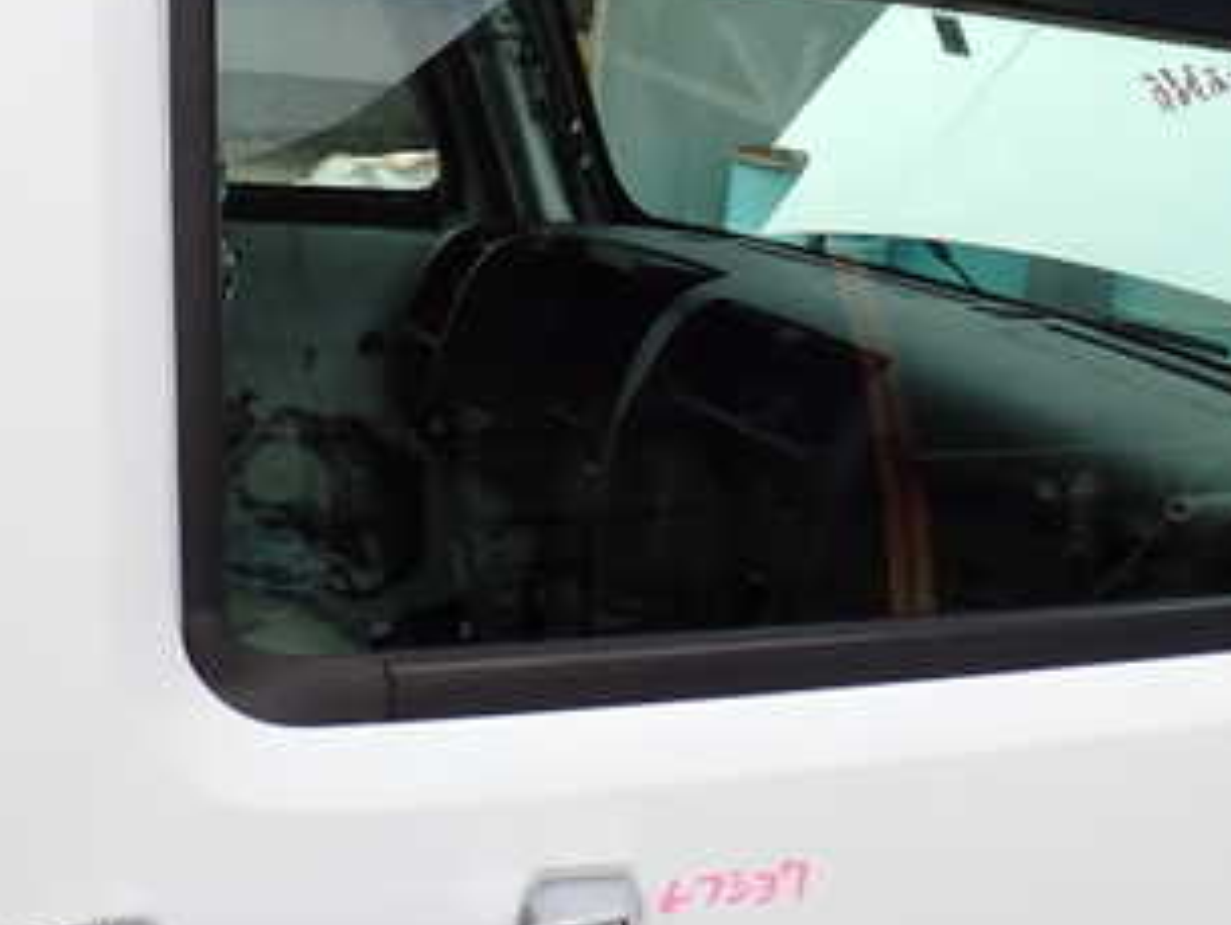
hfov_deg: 30.6
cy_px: 271
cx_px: 755
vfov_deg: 23.1
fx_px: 2241
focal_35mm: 63
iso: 100
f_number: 3.2
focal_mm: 5.79
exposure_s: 1/500
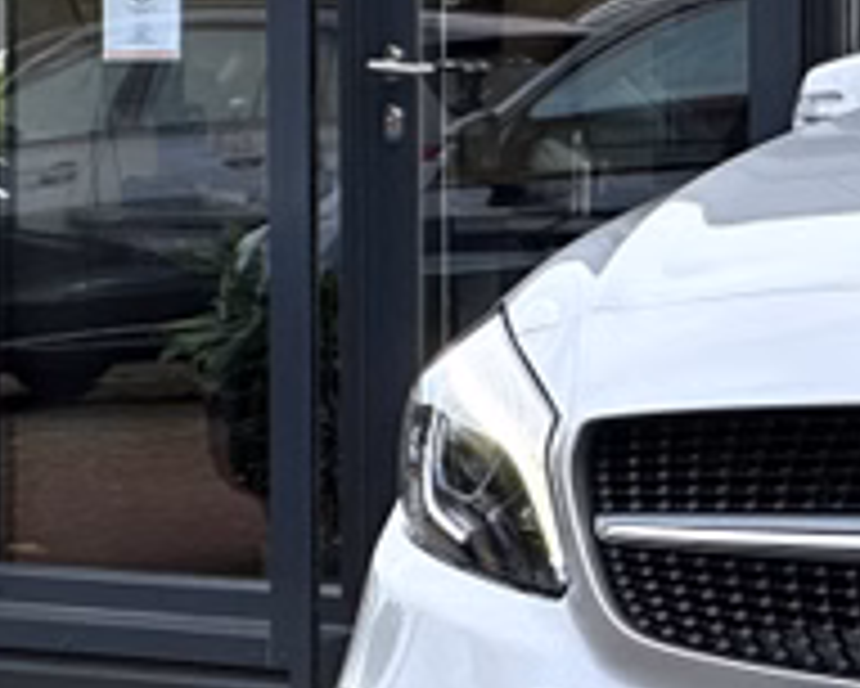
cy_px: 472
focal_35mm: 314
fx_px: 7996
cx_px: 1779
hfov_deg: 6.0
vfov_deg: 4.9
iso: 32
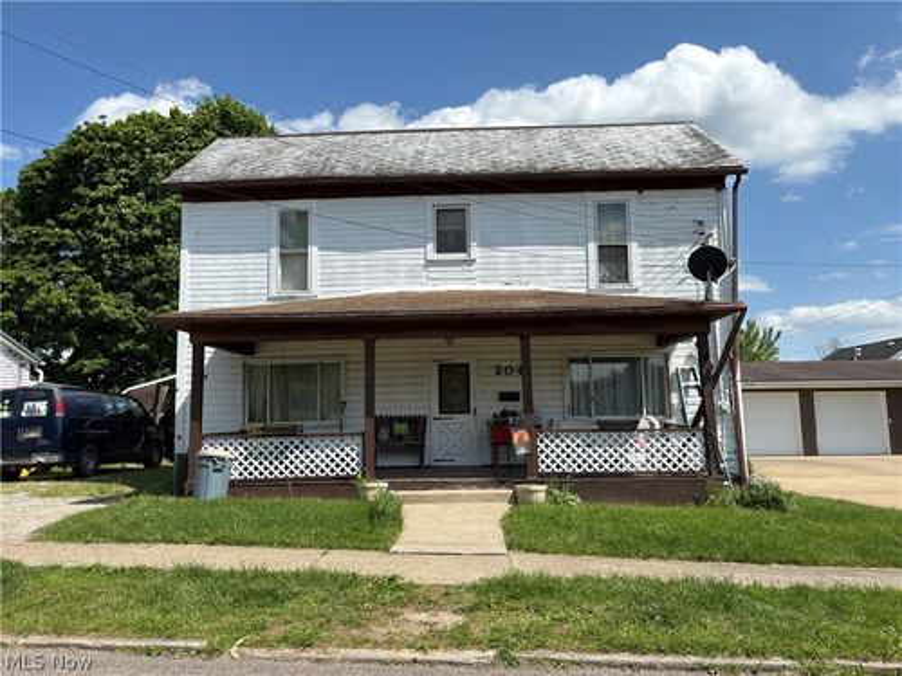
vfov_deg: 53.1
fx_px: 677
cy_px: 338
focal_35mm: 26
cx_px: 451
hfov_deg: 67.3
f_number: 1.6
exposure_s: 1/3831
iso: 50
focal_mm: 5.96
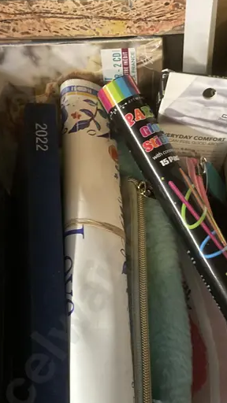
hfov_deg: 19.7
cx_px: 134
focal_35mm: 61
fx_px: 653
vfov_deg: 34.2
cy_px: 242
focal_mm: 3.99
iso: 320
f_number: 1.8
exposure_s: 1/33
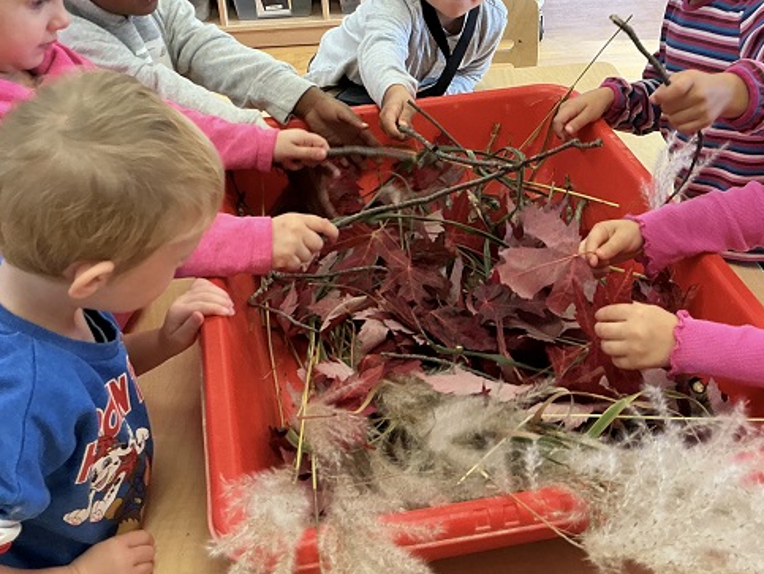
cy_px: 285
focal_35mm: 30
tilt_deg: -30.4
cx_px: 383
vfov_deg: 46.9
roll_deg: +2.1
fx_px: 663
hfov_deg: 59.9
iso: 64
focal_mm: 3
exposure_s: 1/60
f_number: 1.8
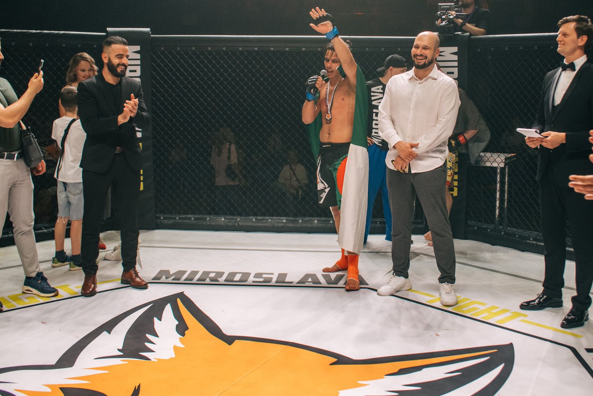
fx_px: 692
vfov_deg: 31.6
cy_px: 122
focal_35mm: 42
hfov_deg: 46.2
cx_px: 345
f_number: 4
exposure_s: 1/640
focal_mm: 28
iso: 2000
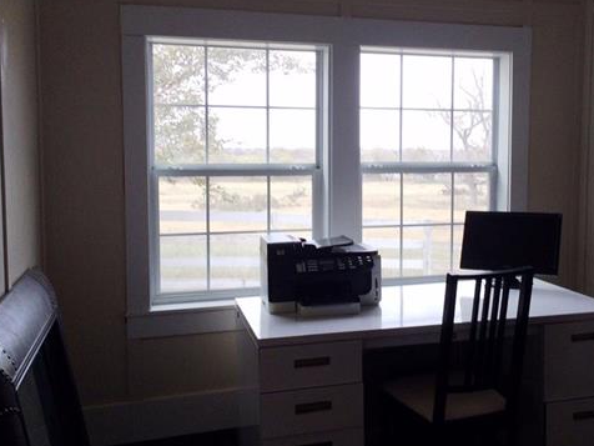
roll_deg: -0.1
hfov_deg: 47.5
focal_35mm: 39
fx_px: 669
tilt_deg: -2.4
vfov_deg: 36.8
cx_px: 363
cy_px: 205
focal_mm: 4.15
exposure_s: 1/120
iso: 64
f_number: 2.2
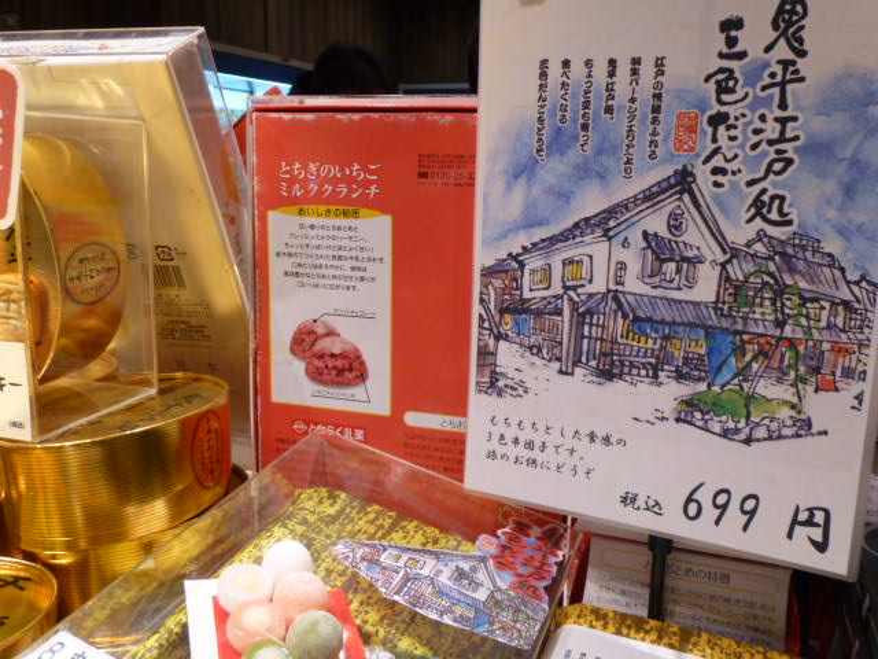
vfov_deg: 48.2
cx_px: 439
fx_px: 736
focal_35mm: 29
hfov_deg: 61.7
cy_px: 330
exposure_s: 1/60
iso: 320
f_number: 3.3
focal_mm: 5.2
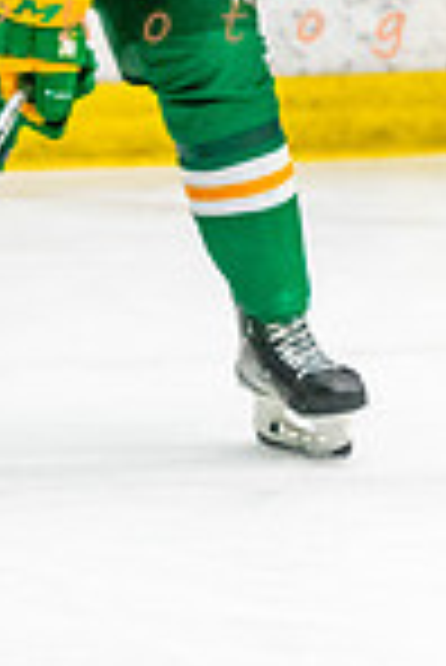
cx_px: 234
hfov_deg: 2.5
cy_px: -76
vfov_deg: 3.8
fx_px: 10122
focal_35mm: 546
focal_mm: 120
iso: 3200
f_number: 2.8
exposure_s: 1/800
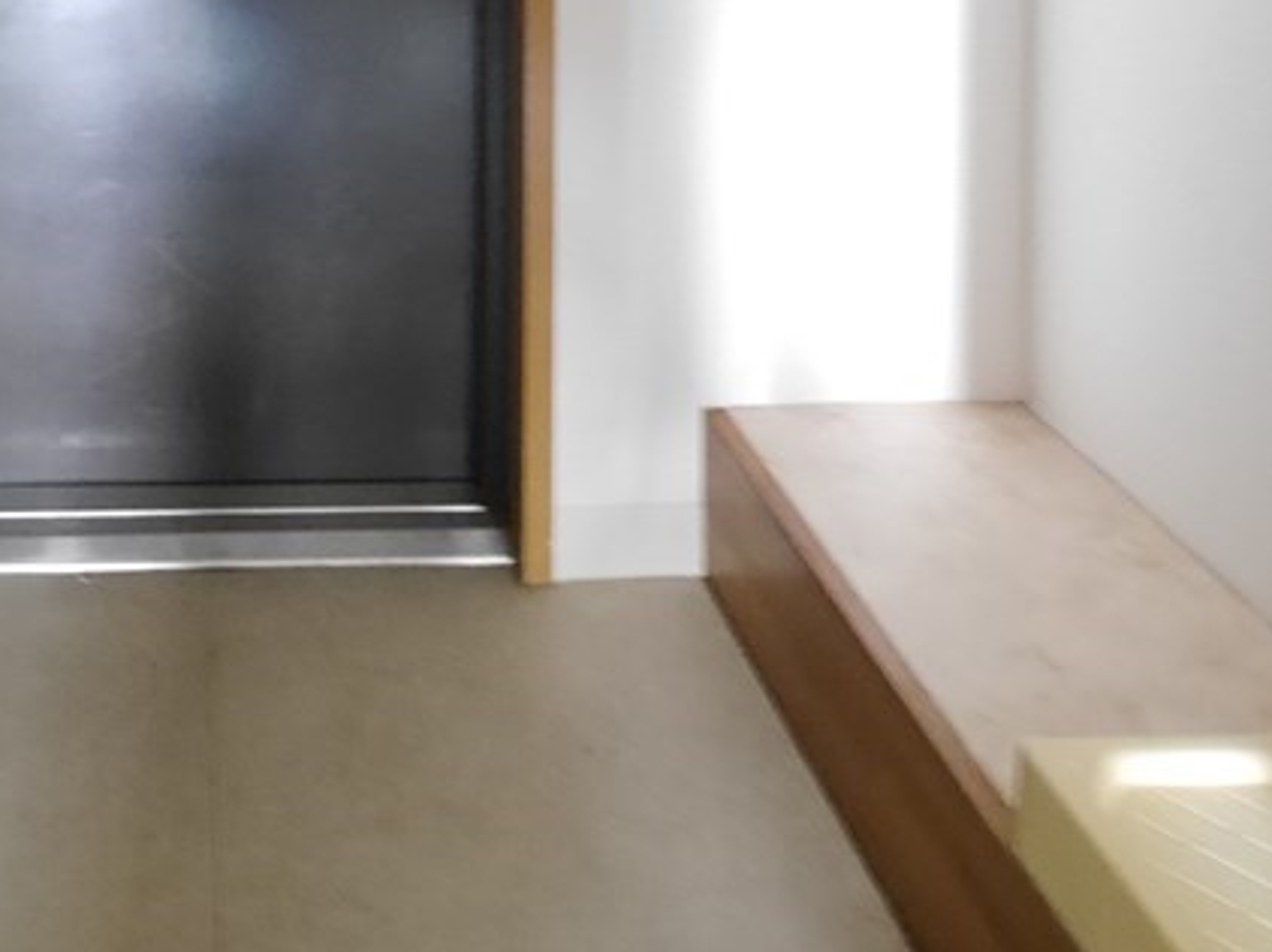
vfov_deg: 30.6
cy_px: -346
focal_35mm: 34
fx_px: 1249
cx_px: 229
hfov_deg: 50.3
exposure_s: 1/15
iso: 3200
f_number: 4
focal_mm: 7
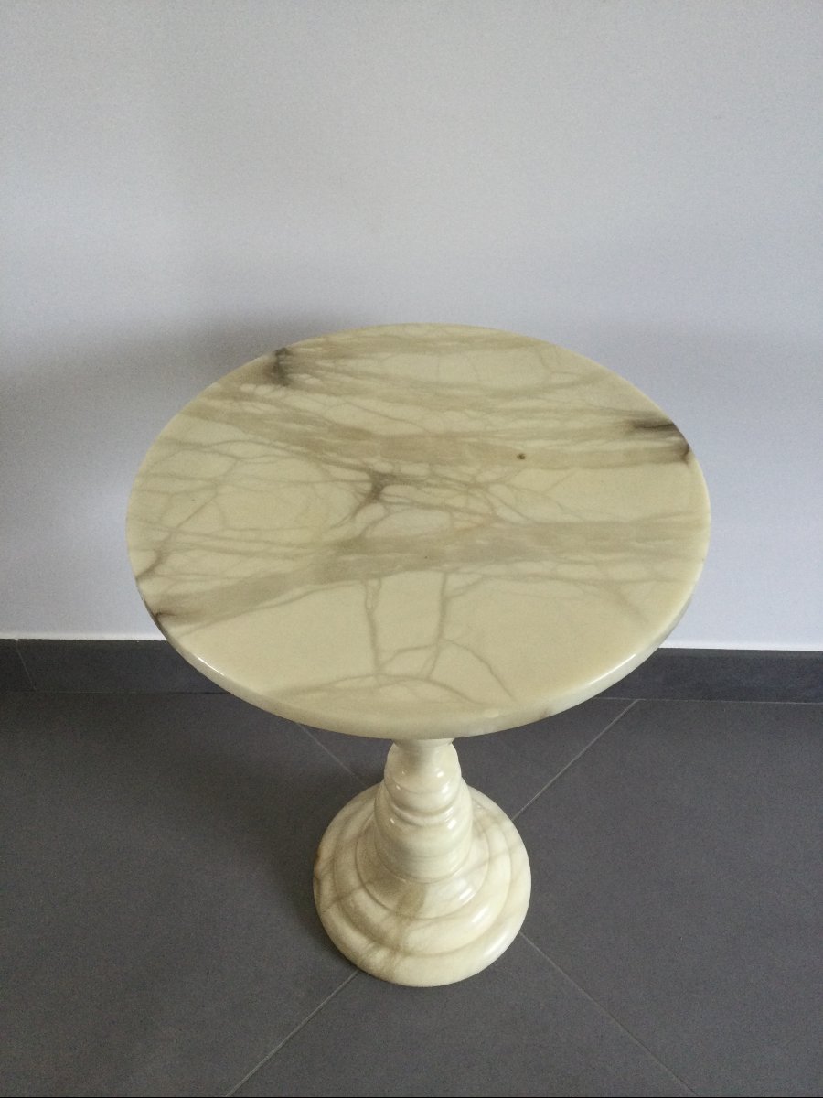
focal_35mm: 31
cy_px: 549
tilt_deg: -45.5
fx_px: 983
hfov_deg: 45.4
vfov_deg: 58.4
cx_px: 412
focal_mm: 3.3
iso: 50
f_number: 2.4
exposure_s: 1/33
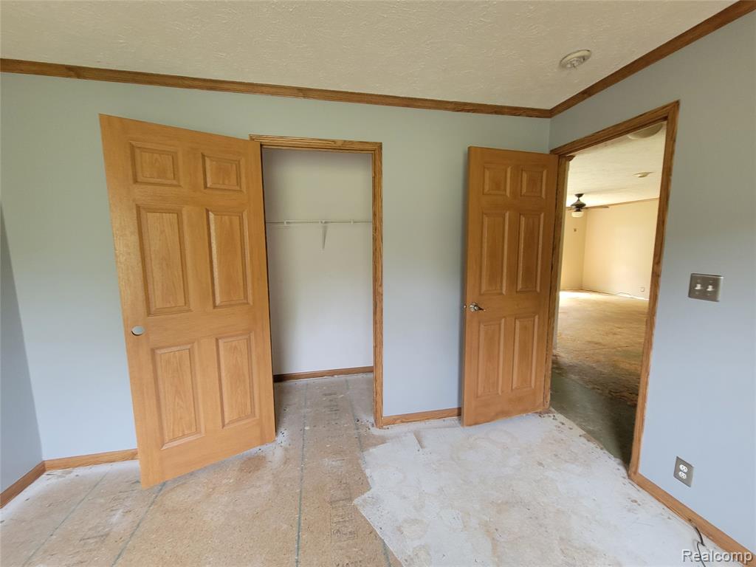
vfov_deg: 89.9
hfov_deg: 106.2
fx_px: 284
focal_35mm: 13
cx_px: 378
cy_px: 284
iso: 320
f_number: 2.2
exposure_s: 1/40
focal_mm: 2.2
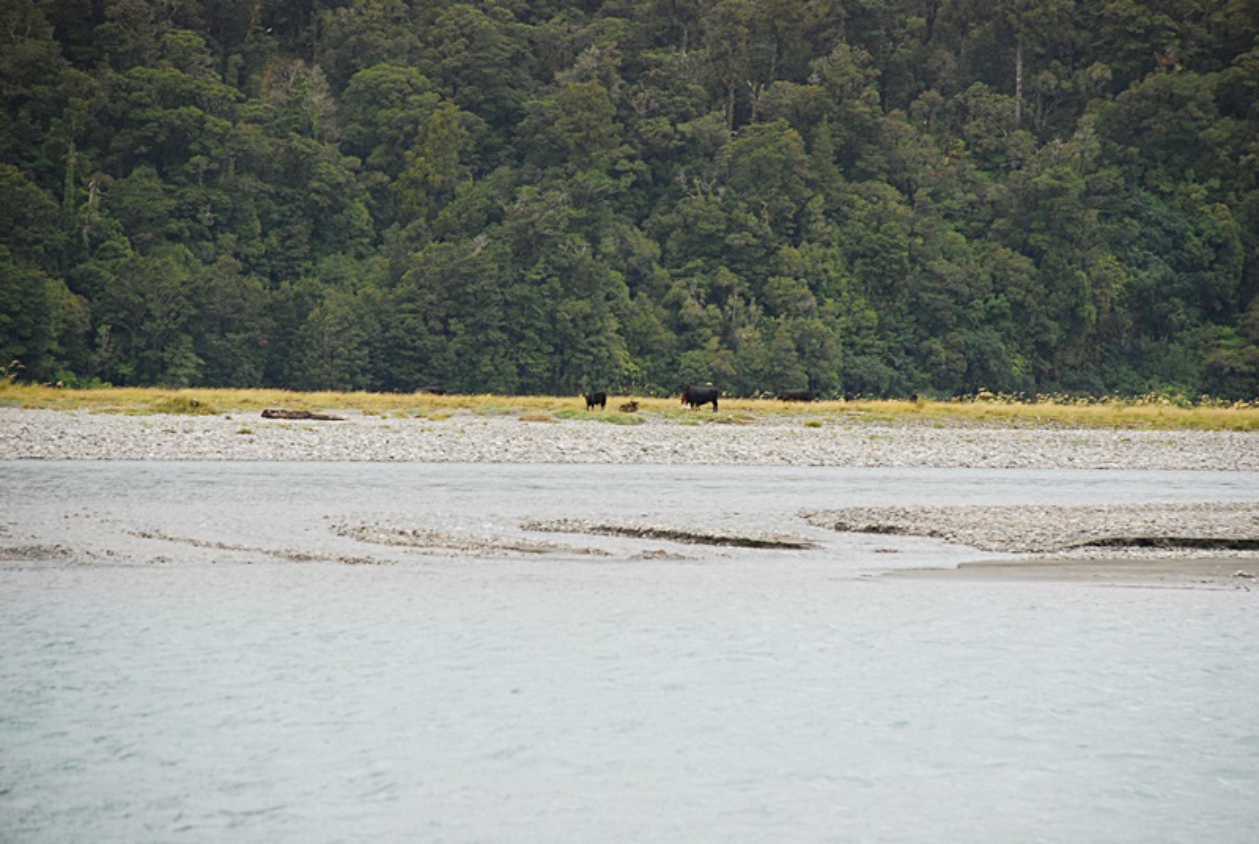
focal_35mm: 202
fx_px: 7092
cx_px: 630
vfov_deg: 6.8
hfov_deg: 10.1
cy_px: 422
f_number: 5.6
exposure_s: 1/640
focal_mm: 135
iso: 400
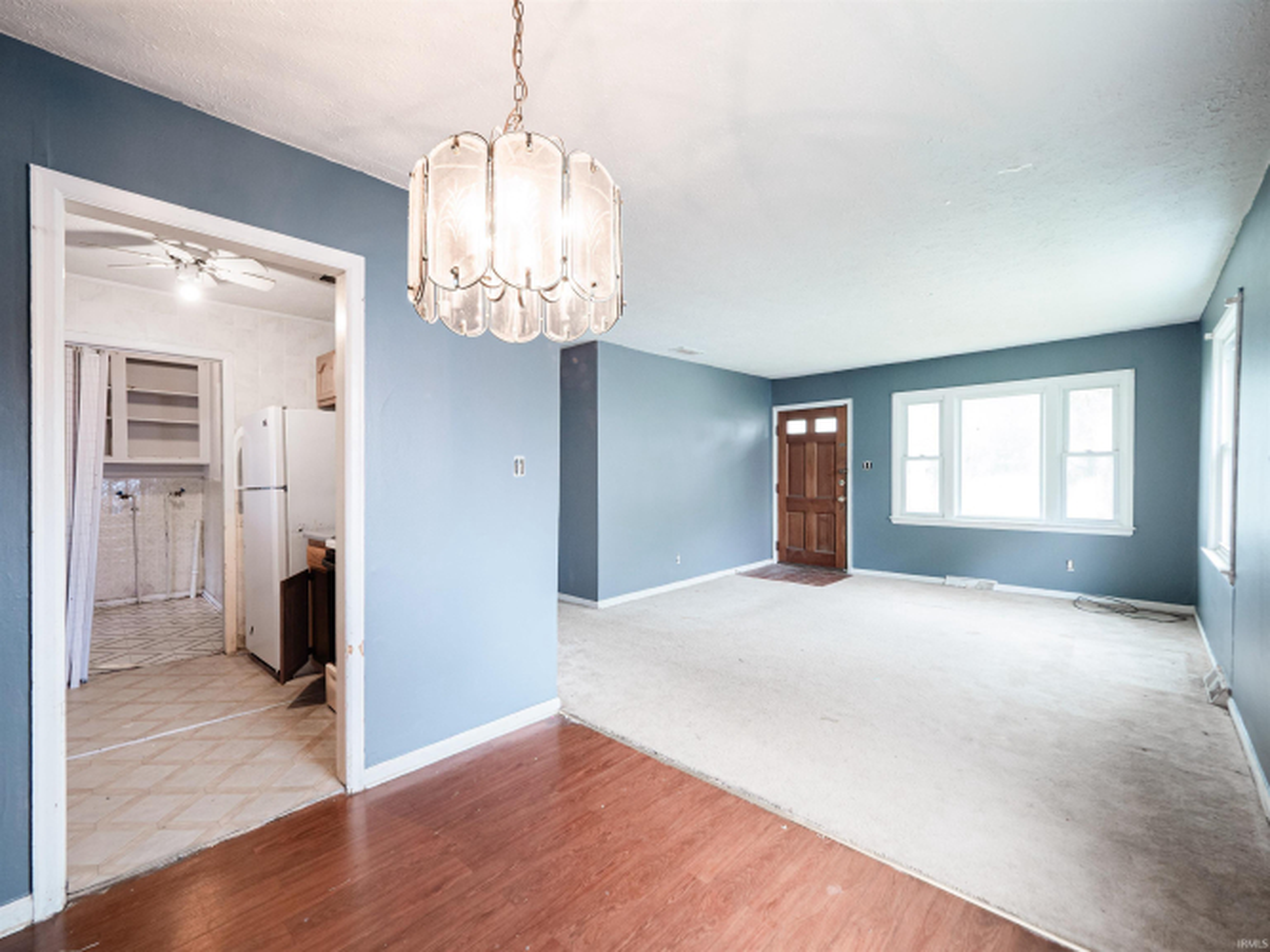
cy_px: 476
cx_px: 635
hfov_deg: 102.1
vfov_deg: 85.7
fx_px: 514
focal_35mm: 14
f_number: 4
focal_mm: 7
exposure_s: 1/13
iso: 400
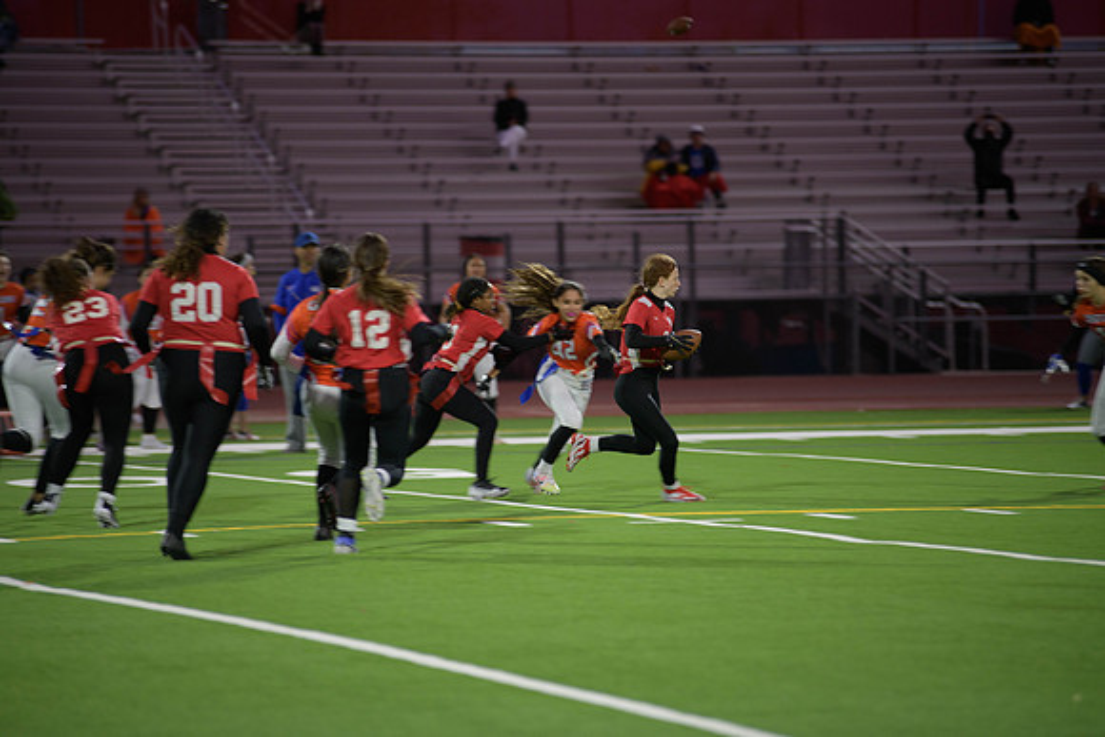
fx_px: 6140
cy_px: 368
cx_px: 552
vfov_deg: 6.9
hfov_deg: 10.3
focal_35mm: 200
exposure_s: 1/200
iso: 800
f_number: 2.8
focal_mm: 200
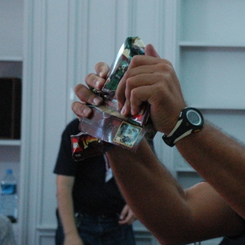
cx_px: 286
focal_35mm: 121
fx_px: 969
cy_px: 101
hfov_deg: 14.0
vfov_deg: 14.4
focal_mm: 40
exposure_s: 1/50
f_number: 4.5
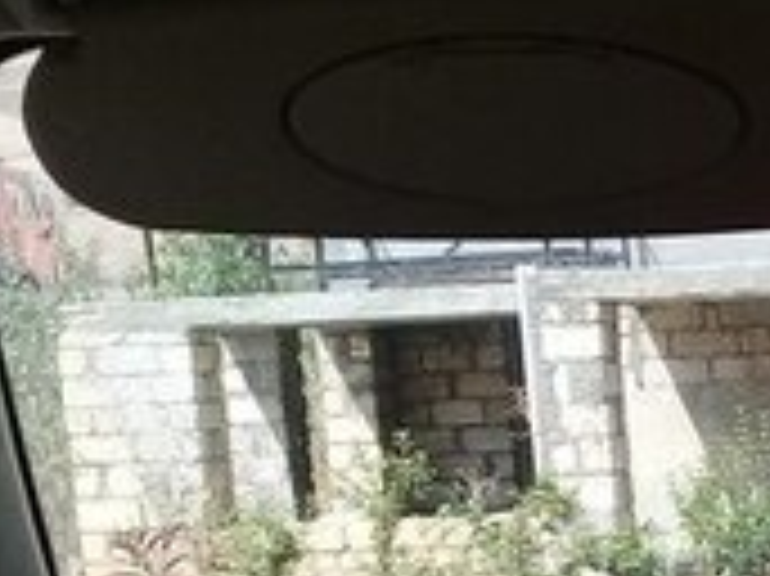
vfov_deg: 11.8
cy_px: 839
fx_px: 2667
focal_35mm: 120
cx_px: 1252
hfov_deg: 14.9
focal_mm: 3.3
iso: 50
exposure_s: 1/456
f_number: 2.2
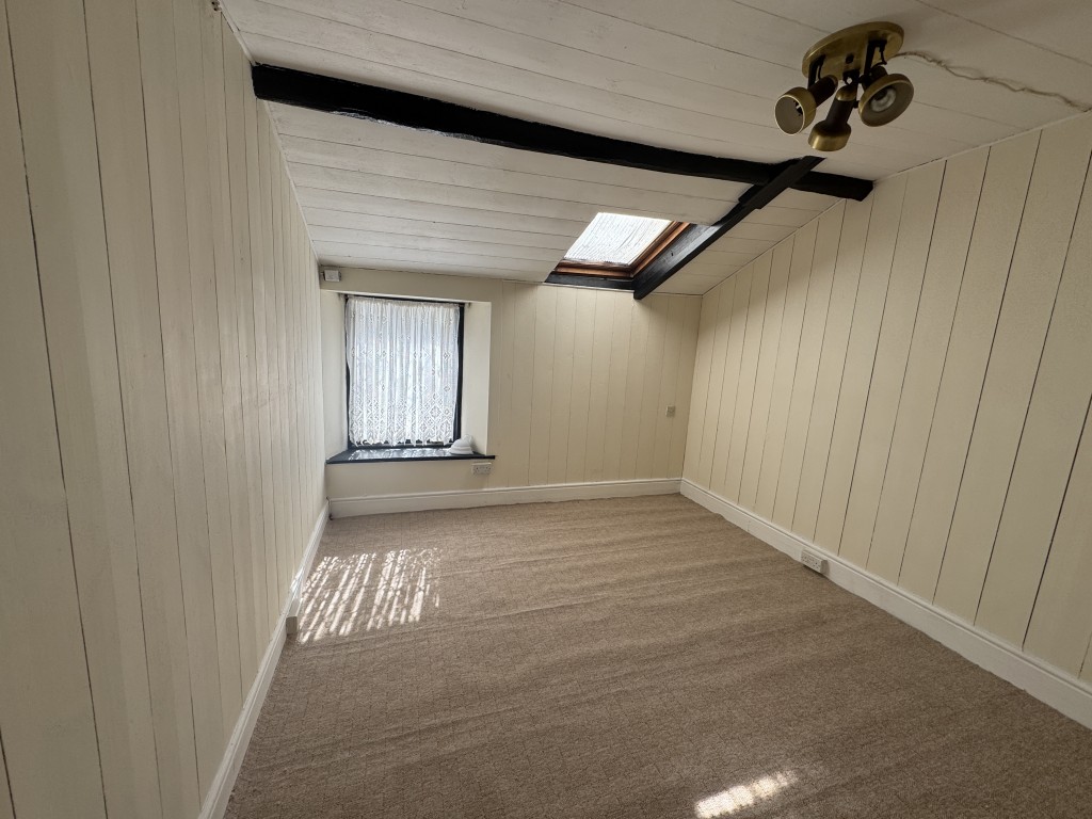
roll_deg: -2.5
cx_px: 546
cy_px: 410
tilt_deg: -8.2
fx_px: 442
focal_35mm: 14
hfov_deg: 102.1
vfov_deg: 85.7
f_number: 2.2
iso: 40
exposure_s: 1/233
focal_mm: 2.22
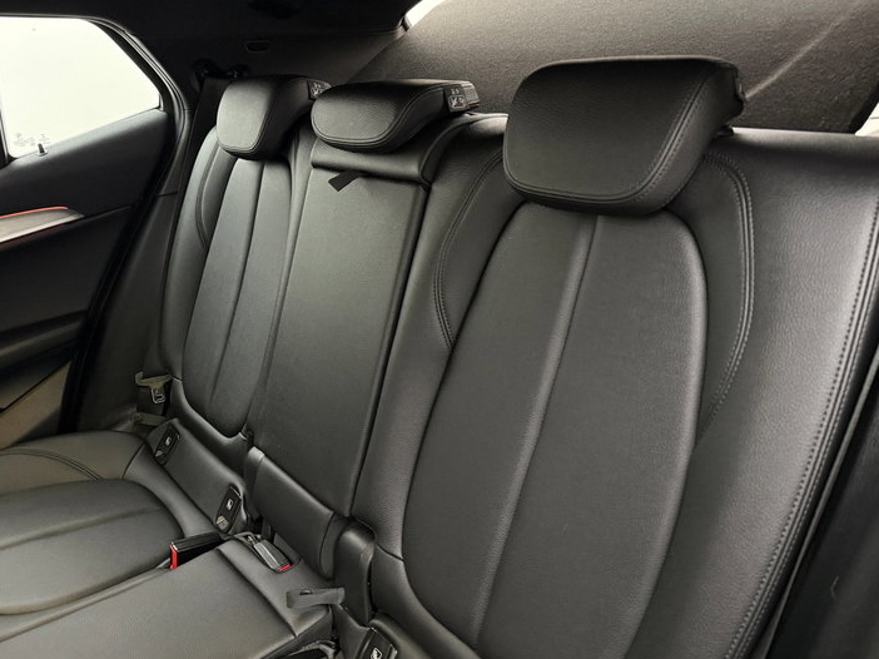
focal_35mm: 26
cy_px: 350
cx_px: 453
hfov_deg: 67.3
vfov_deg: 53.0
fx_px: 660
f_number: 1.78
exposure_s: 1/50
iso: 640
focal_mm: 6.76
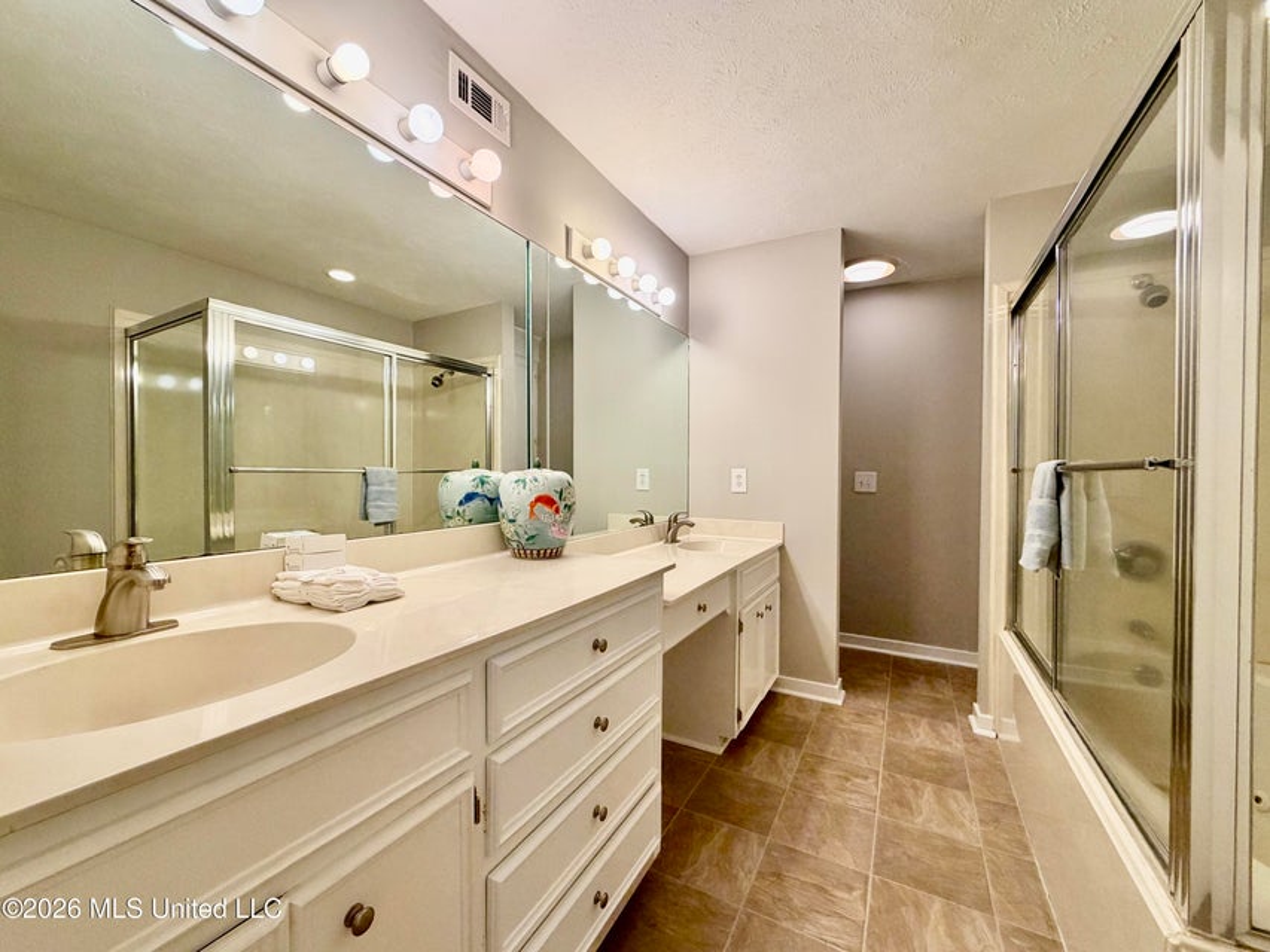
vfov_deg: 85.7
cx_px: 635
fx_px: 514
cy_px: 476
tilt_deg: -0.6
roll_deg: +0.1
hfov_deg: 102.1
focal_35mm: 14
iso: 160
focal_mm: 2.22
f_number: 2.2
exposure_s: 1/120
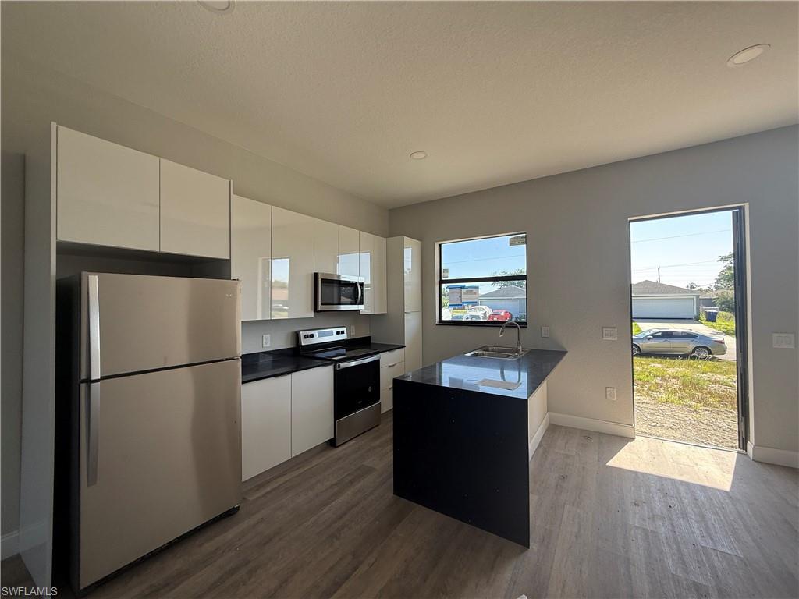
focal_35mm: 14
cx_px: 400
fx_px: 323
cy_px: 300
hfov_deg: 102.1
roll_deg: +0.1
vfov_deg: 85.7
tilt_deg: +2.3
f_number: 2.2
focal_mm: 2.22
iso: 64
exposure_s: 1/167
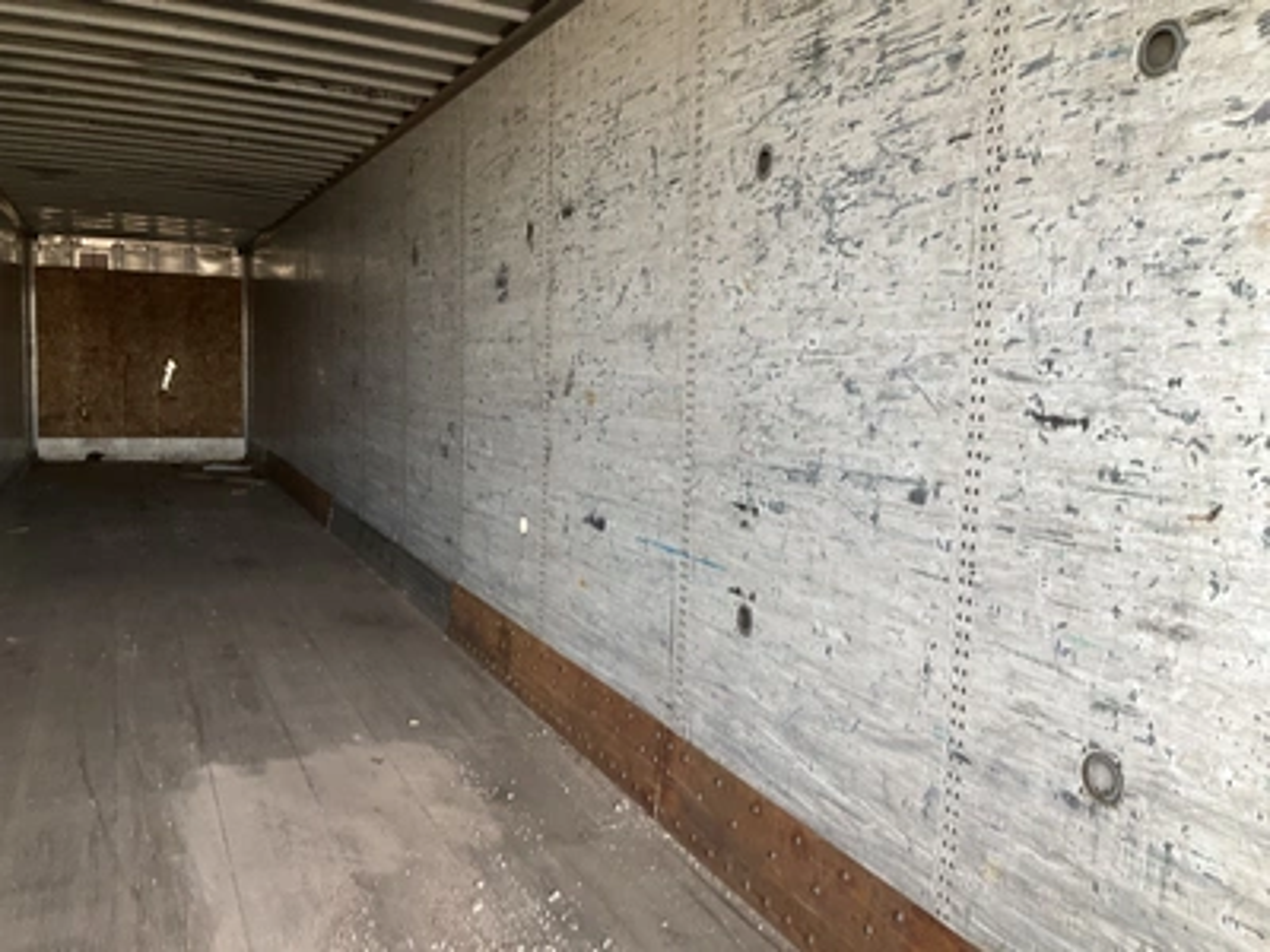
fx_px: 1064
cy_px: 476
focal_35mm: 29
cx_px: 635
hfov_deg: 61.7
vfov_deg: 48.2
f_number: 1.8
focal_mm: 3
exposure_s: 1/122
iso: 40
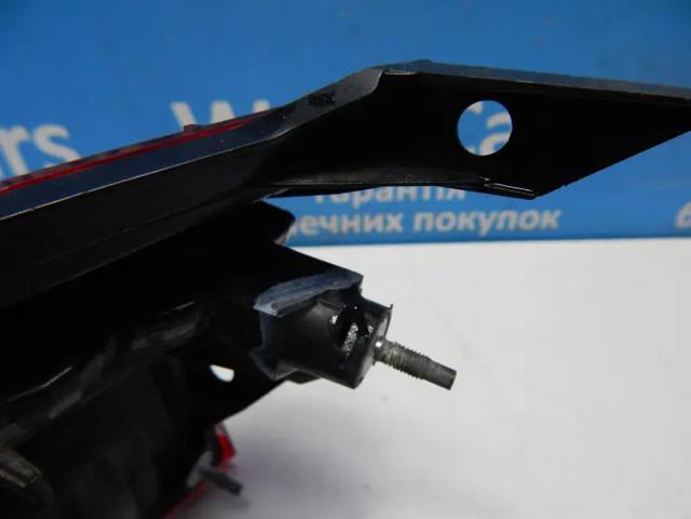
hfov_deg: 73.9
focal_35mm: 23
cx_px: 346
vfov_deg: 58.9
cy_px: 260
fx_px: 459
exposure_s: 1/200
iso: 400
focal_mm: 4
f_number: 3
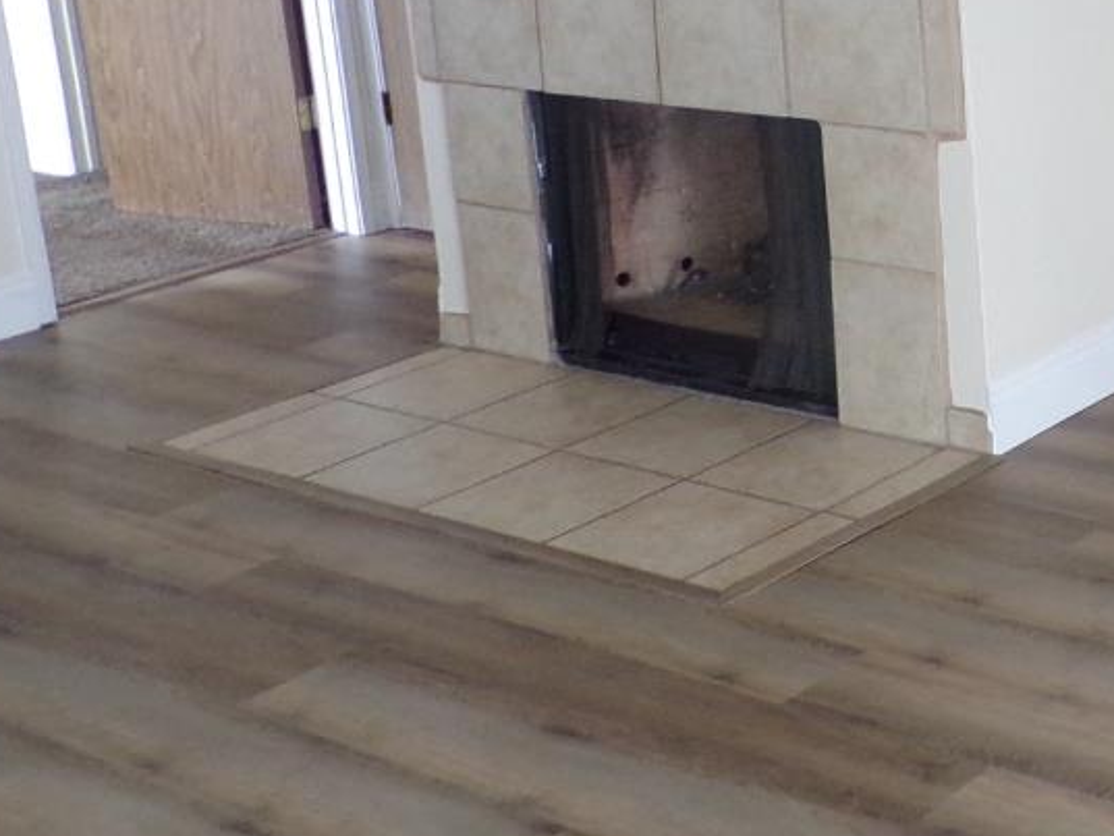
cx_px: 1328
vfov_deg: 21.3
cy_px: 45
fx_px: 2157
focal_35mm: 67
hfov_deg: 26.0
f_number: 3
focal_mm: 4.3
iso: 200
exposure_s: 1/18
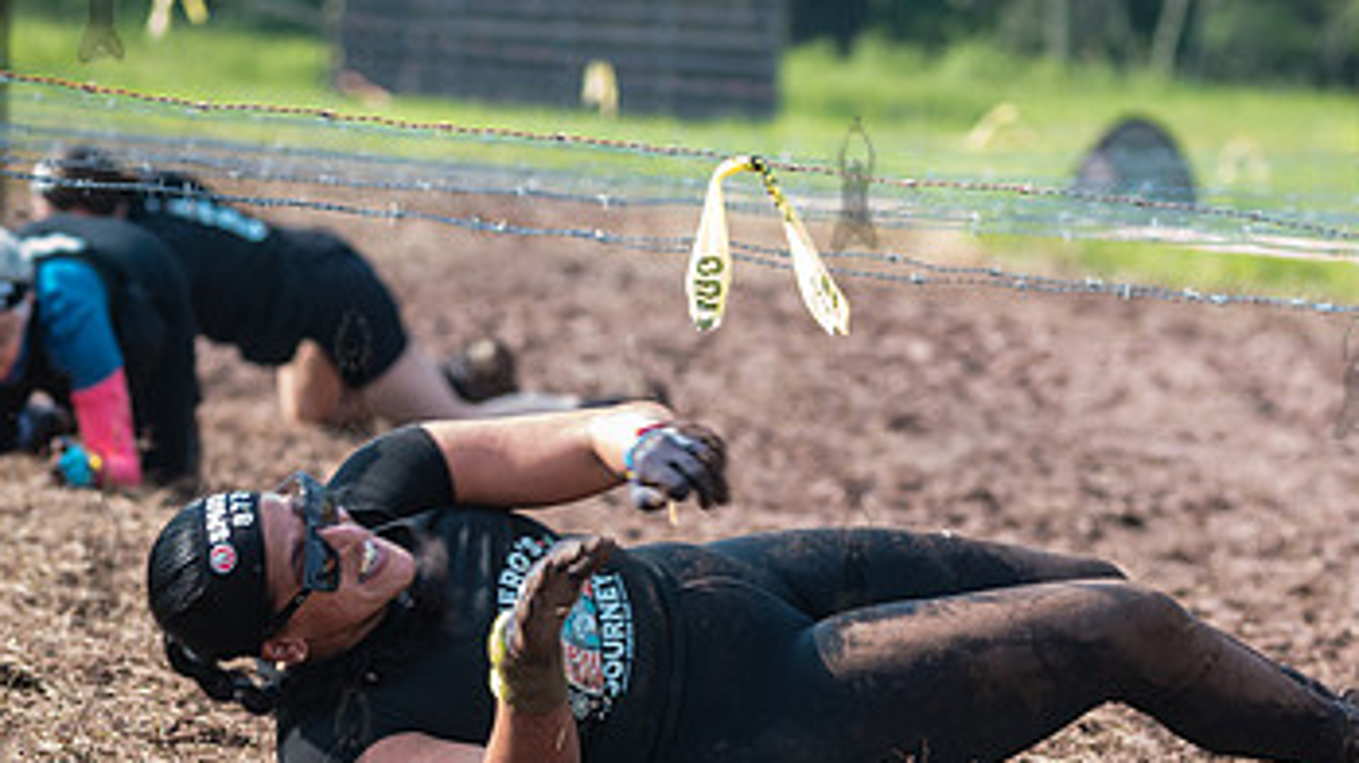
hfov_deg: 8.4
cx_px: 777
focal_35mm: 258
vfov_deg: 4.7
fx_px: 9294
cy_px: 689
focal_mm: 125
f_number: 4.5
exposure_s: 1/200
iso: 250
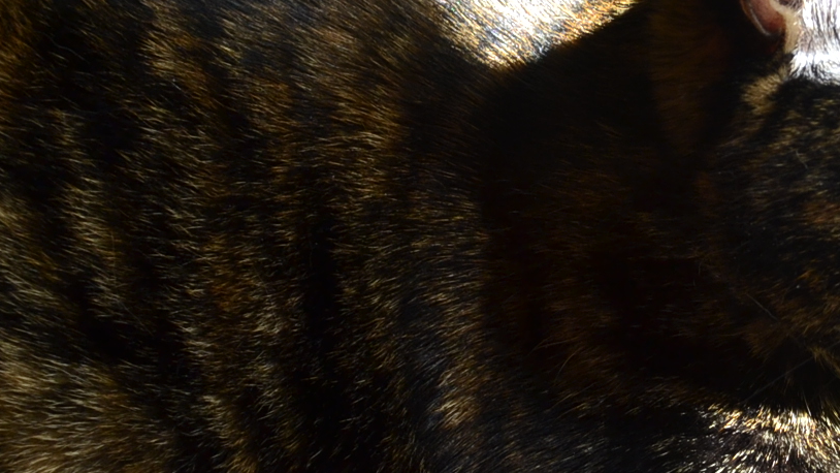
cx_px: 894
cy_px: 554
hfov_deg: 22.7
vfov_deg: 13.3
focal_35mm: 89
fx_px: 1982
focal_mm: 20
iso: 400
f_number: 8
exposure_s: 1/50
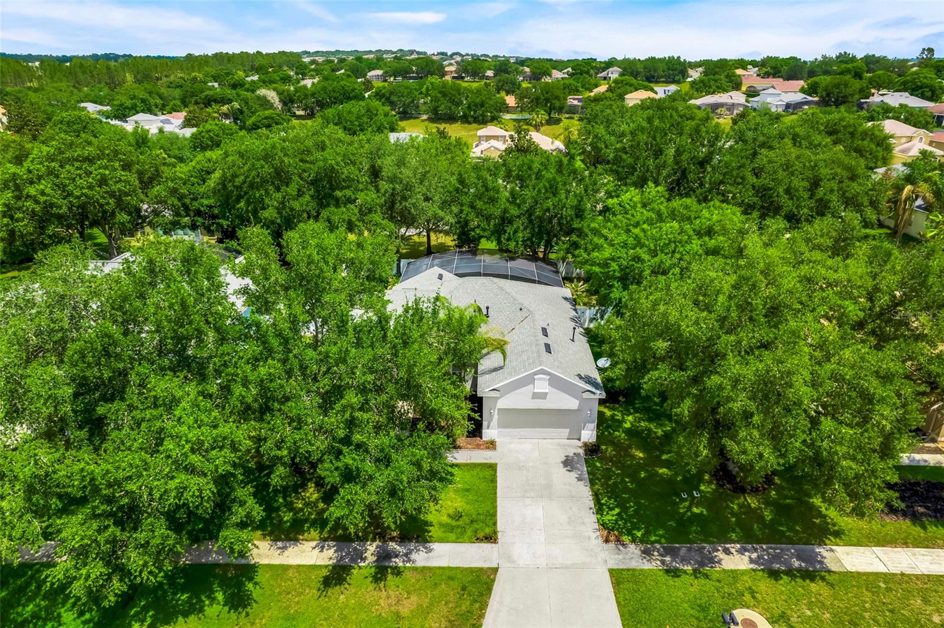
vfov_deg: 57.1
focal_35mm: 22
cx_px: 472
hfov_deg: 78.6
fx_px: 576
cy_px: 314
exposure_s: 1/180
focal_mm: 8.38
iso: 100
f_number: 2.8
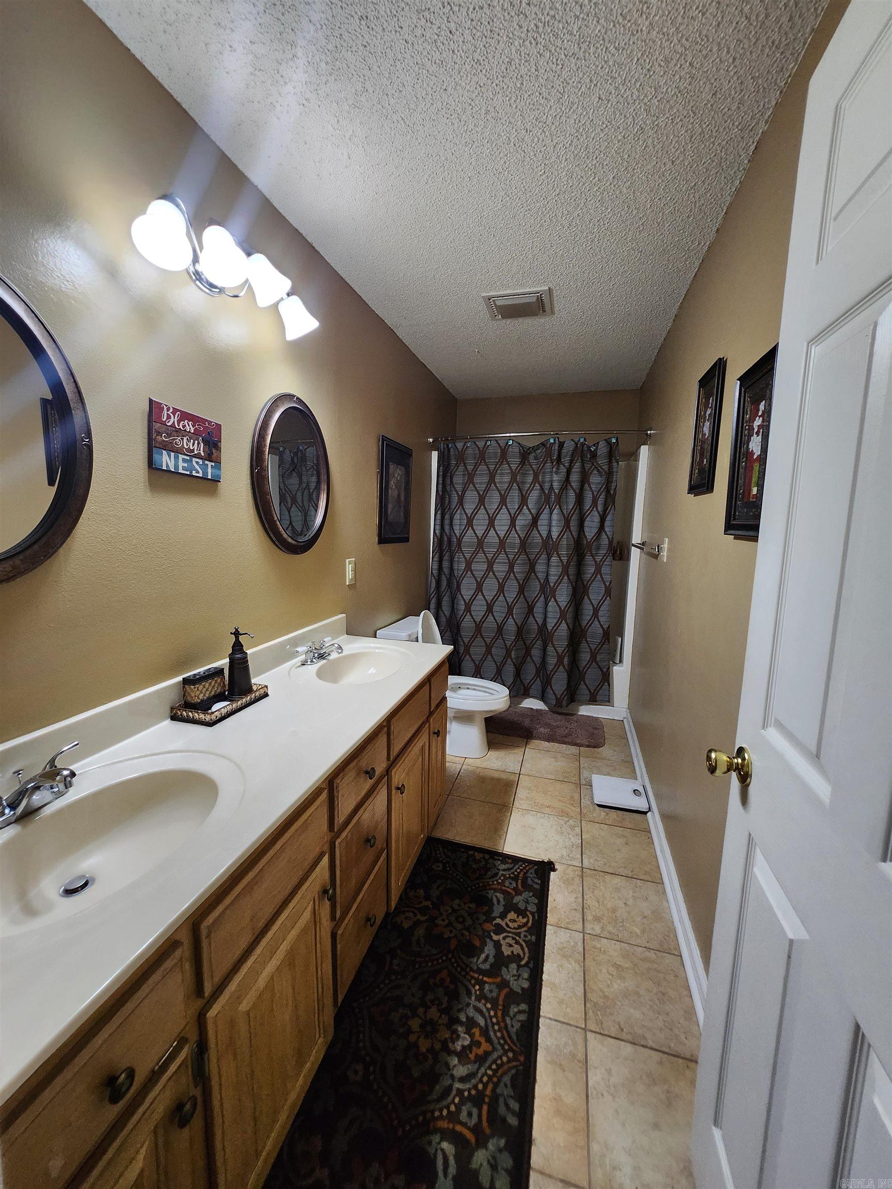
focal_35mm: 13
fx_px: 447
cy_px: 594
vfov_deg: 106.2
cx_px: 446
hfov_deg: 89.9
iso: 200
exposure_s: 1/60
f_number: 2.2
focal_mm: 1.74
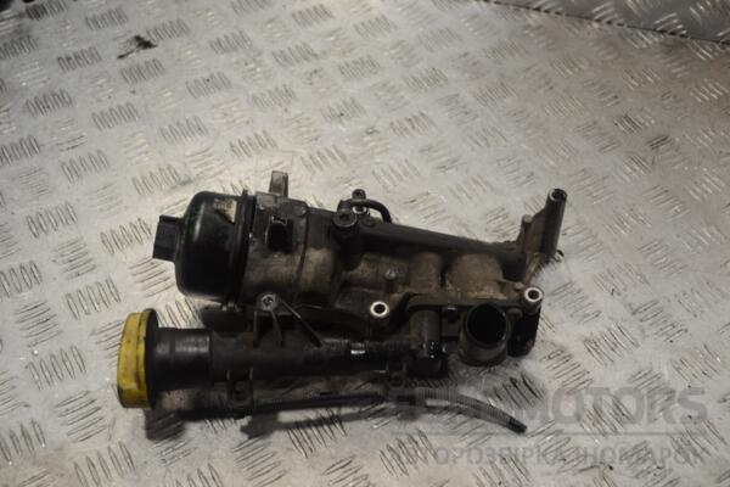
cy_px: 244
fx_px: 912
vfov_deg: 29.9
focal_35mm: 45
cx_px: 365
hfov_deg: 43.6
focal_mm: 30
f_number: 4.5
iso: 100
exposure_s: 1/50
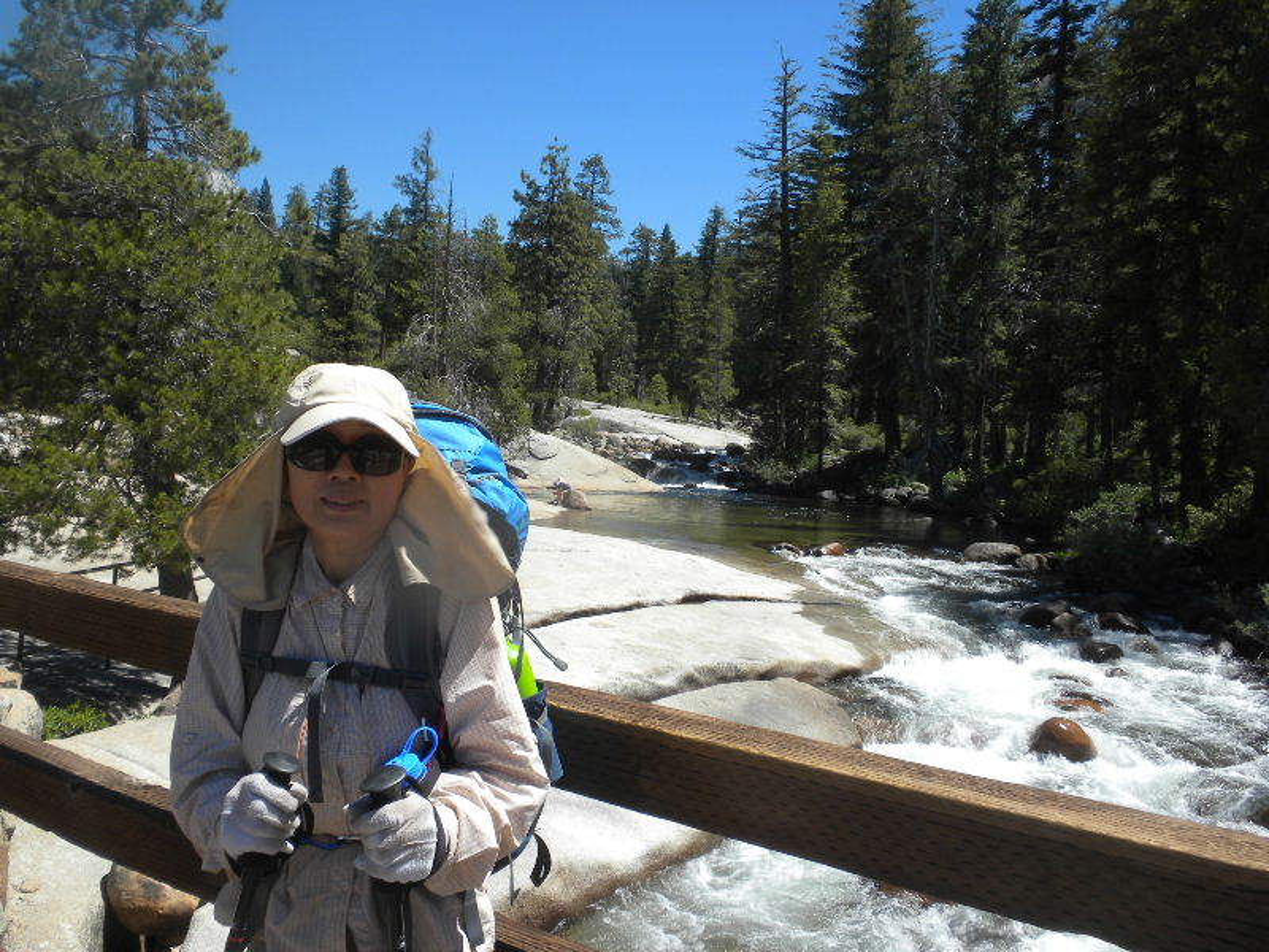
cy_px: 476
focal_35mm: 37
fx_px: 1356
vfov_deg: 38.7
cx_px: 634
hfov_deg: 50.1
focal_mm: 6.6
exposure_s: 1/87.5
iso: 64
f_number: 10
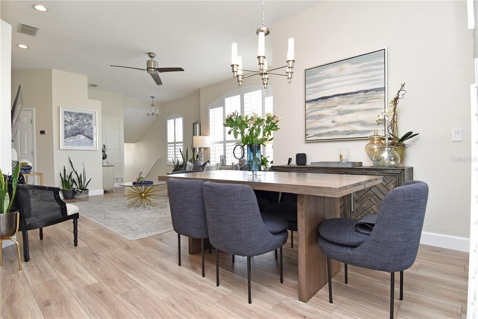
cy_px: 160
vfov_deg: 67.4
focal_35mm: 18
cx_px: 239
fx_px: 239
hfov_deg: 90.0
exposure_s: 1/125
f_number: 5.6
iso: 320
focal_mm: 12
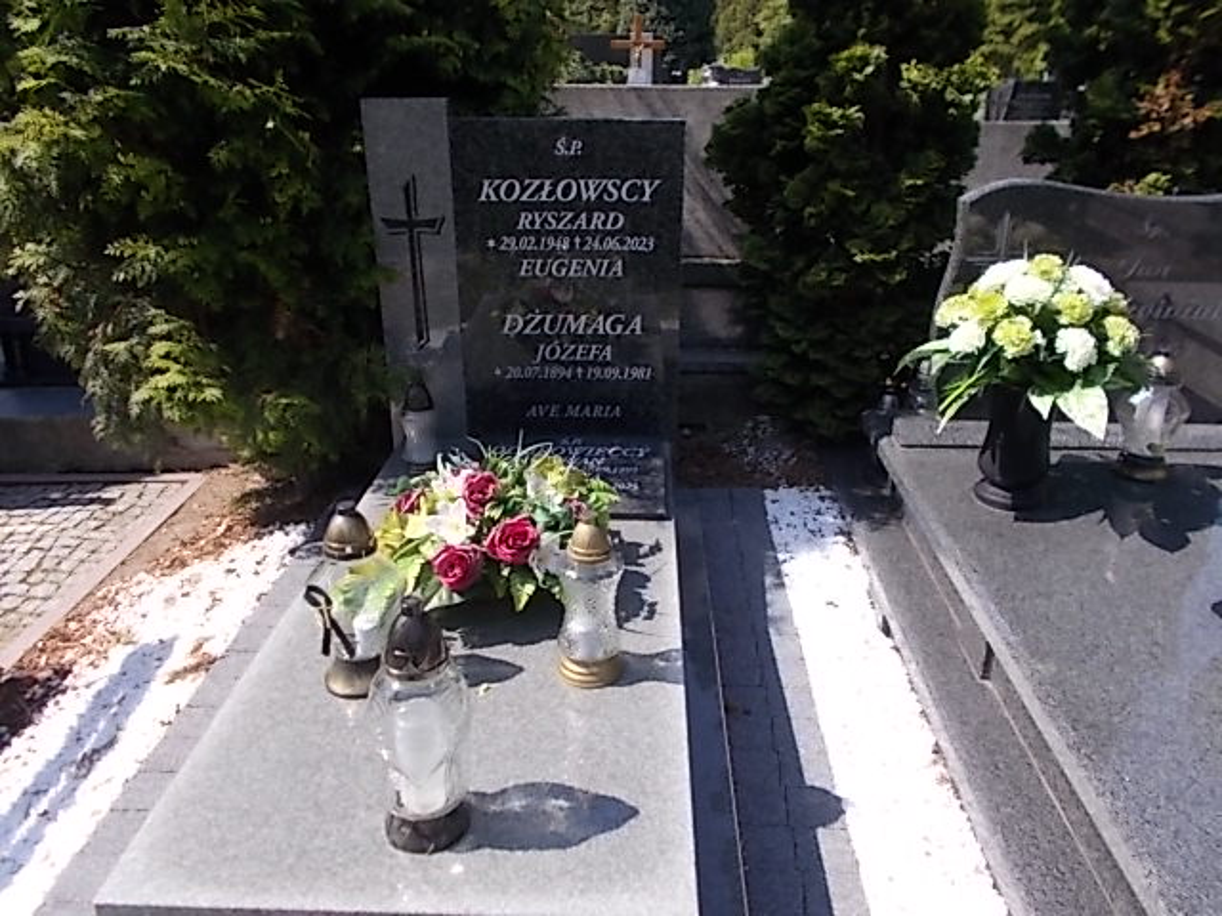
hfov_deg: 67.3
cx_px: 611
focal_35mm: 26
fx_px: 918
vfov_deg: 53.1
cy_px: 458
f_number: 8
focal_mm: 4.6
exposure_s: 1/100
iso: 80
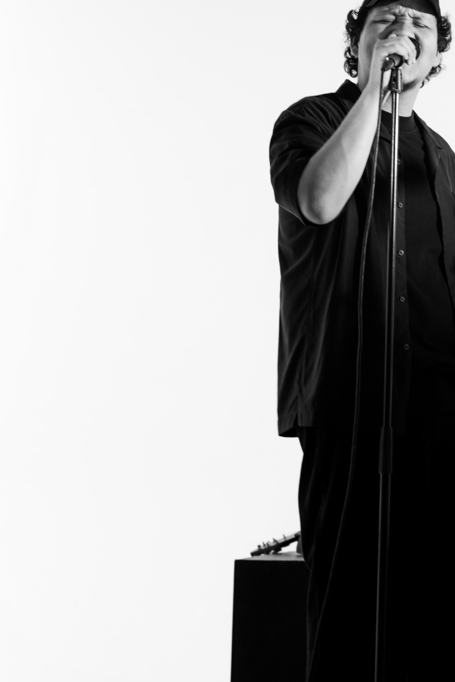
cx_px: 437
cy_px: 220
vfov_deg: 16.6
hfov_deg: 11.1
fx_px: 2332
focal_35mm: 123
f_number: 2.8
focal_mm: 60.8
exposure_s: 1/160
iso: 160
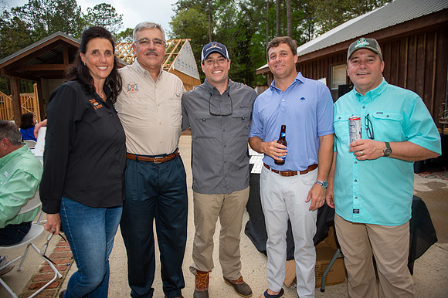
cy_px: 149
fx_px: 298
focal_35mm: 24
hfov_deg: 73.8
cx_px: 224
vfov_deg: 53.1
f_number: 2.8
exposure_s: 1/200
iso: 400
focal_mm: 24
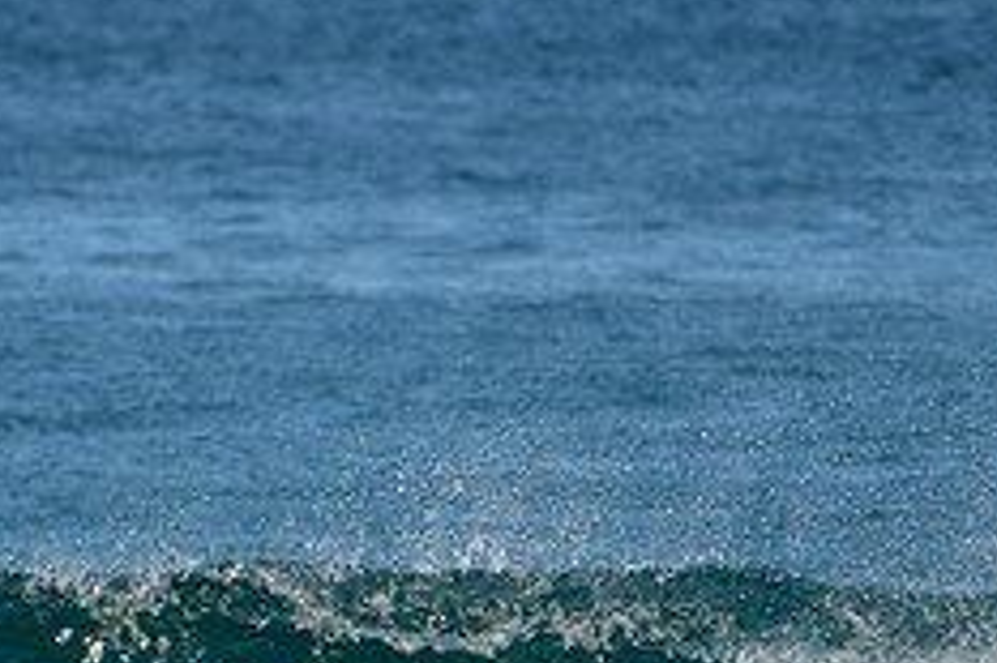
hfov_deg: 1.4
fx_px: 42258
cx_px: 282
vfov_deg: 0.9
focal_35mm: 1527
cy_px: 775
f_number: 5.6
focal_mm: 500
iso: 400
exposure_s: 1/2000
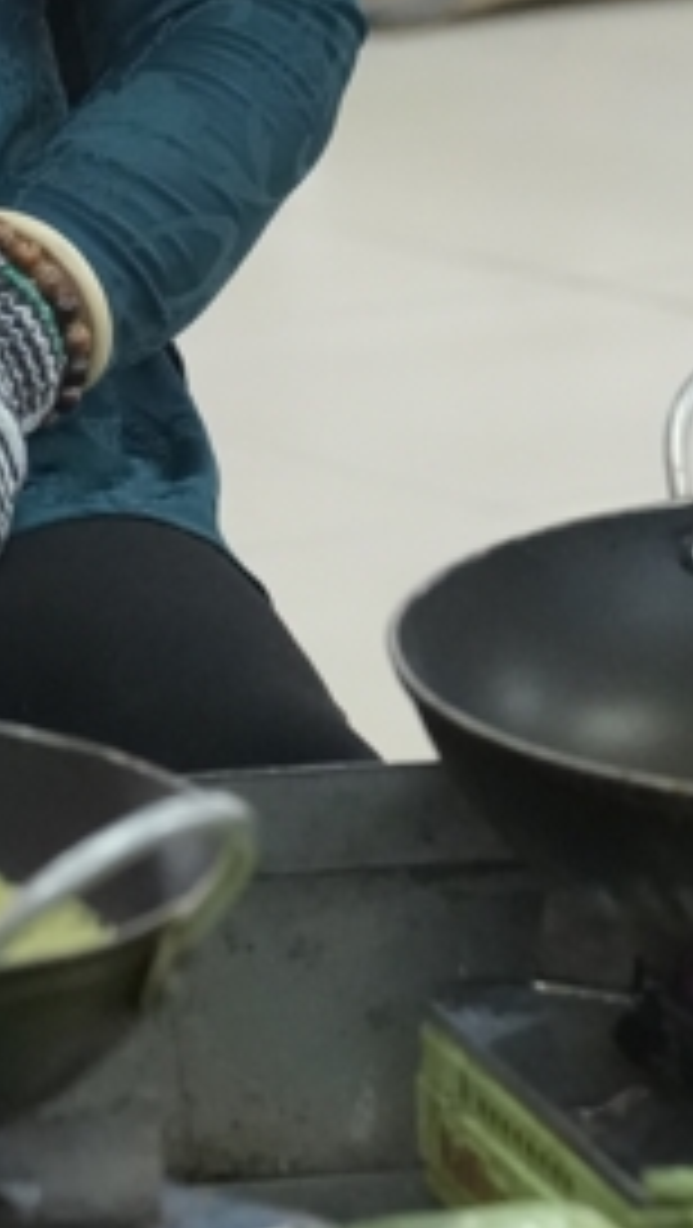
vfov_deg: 9.2
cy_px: -277
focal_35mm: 232
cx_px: -274
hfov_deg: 5.2
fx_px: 7563
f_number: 4
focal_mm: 62
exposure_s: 1/125
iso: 8000
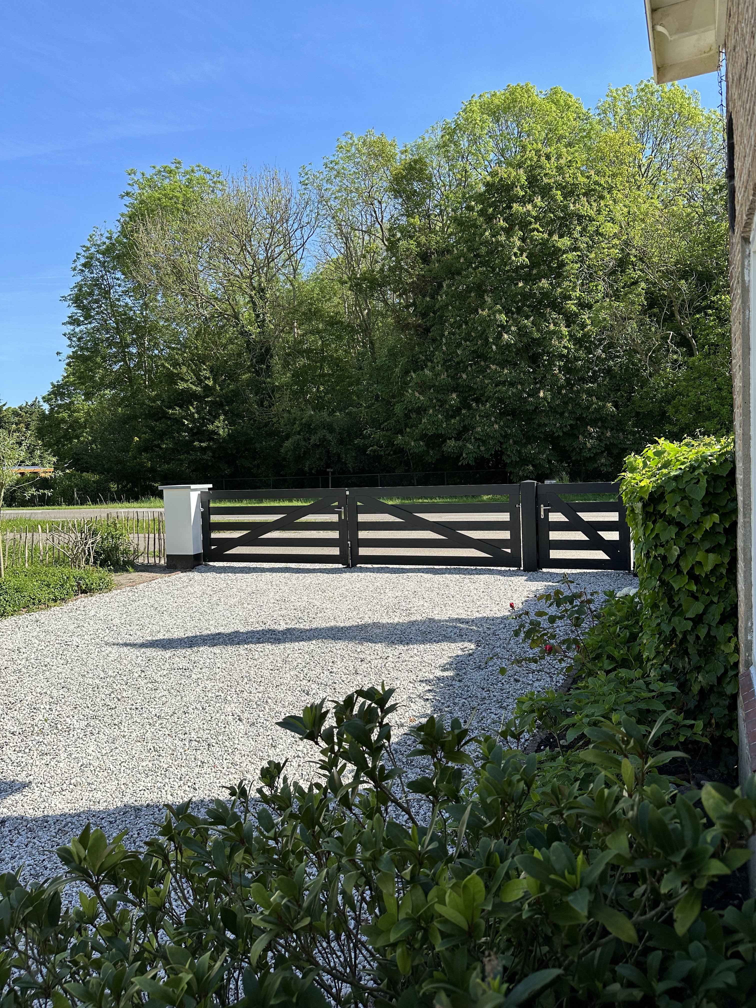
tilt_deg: -1.6
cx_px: 378
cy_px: 504
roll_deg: +0.8
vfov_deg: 71.6
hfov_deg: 56.8
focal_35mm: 24
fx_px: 699
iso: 80
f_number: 1.78
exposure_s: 1/2732
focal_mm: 6.86
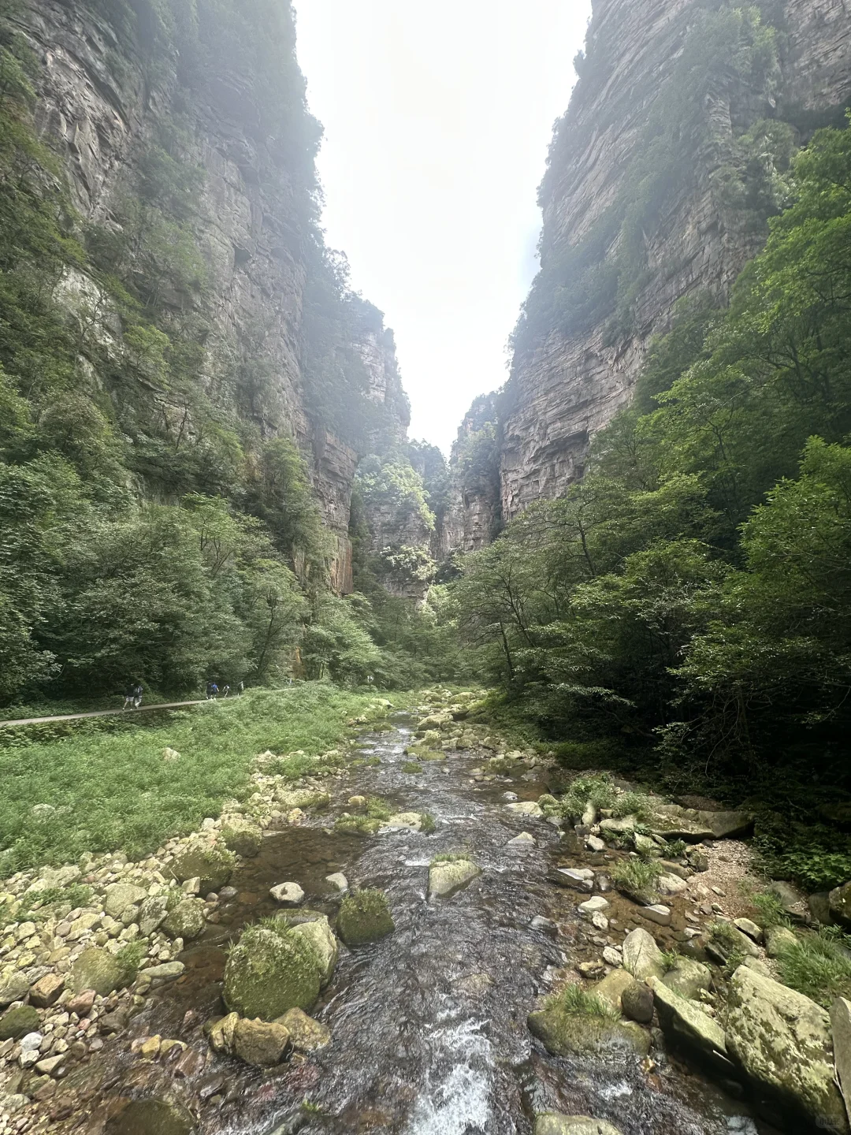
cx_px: 426
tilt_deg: +11.0
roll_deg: -1.6
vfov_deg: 102.1
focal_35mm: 14
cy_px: 568
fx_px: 459
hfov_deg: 85.7
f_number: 2.2
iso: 40
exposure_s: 1/120
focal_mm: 2.22
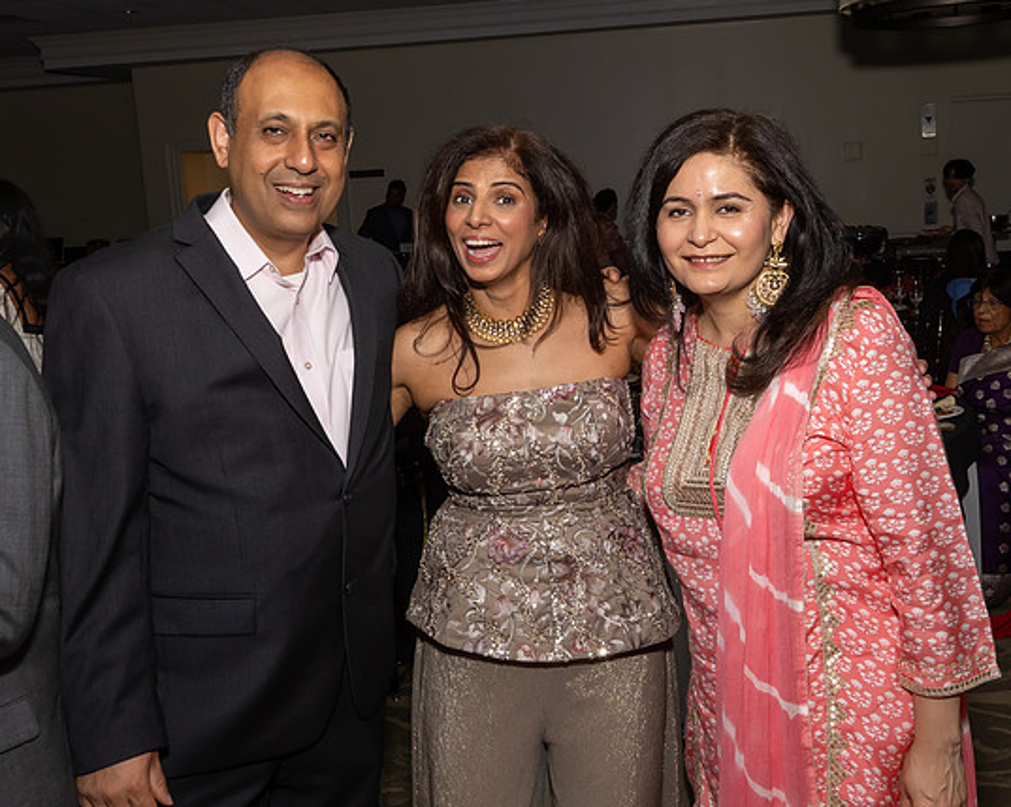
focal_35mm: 36
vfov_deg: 40.9
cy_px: 310
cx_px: 579
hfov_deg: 50.1
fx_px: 1077
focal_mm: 17
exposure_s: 1/250
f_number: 7.1
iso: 640
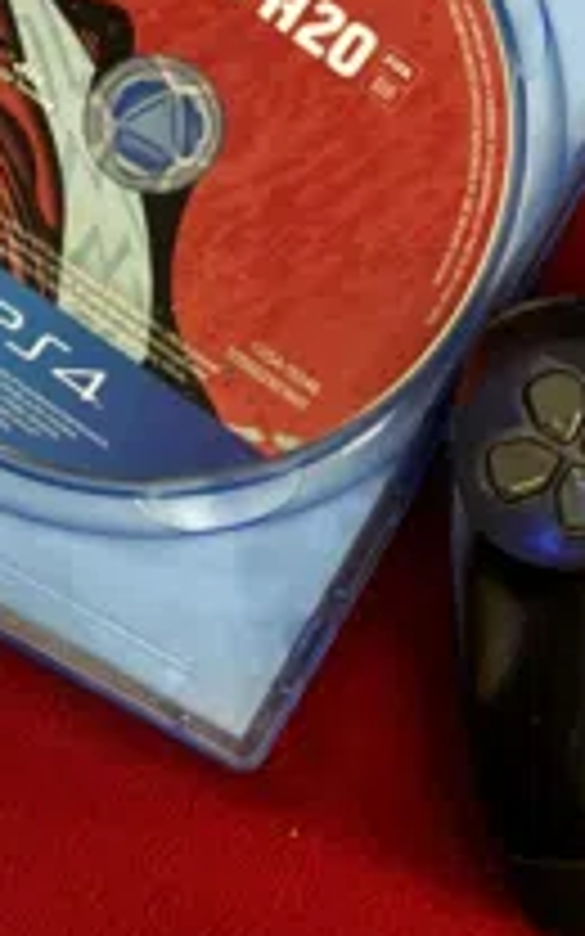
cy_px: 297
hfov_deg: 12.2
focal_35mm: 106
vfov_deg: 19.6
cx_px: 549
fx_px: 2704
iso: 500
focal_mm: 5.96
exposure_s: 1/9
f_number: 1.6
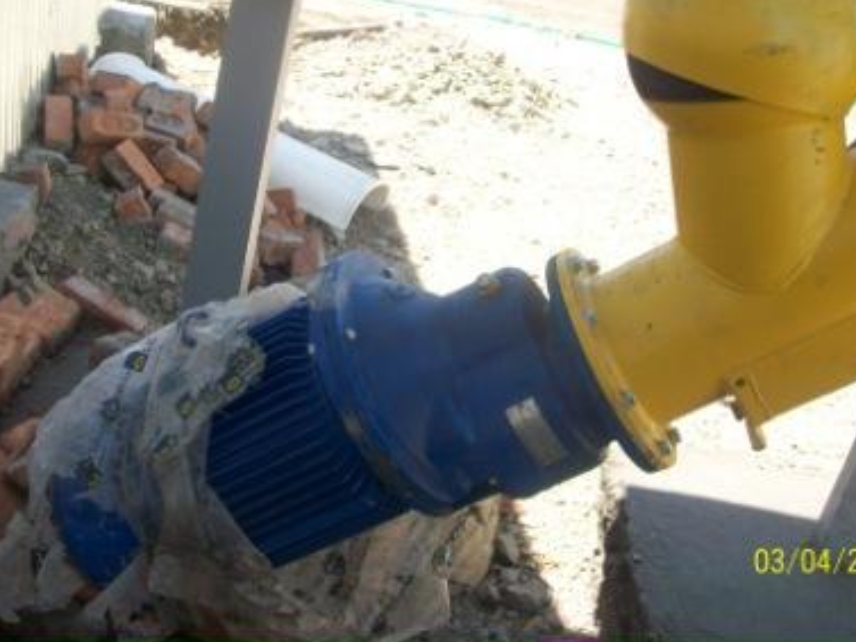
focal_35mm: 38
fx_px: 940
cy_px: 265
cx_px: 452
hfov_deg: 48.9
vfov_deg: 37.6
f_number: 2.8
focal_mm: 5.7
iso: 64
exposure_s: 1/320
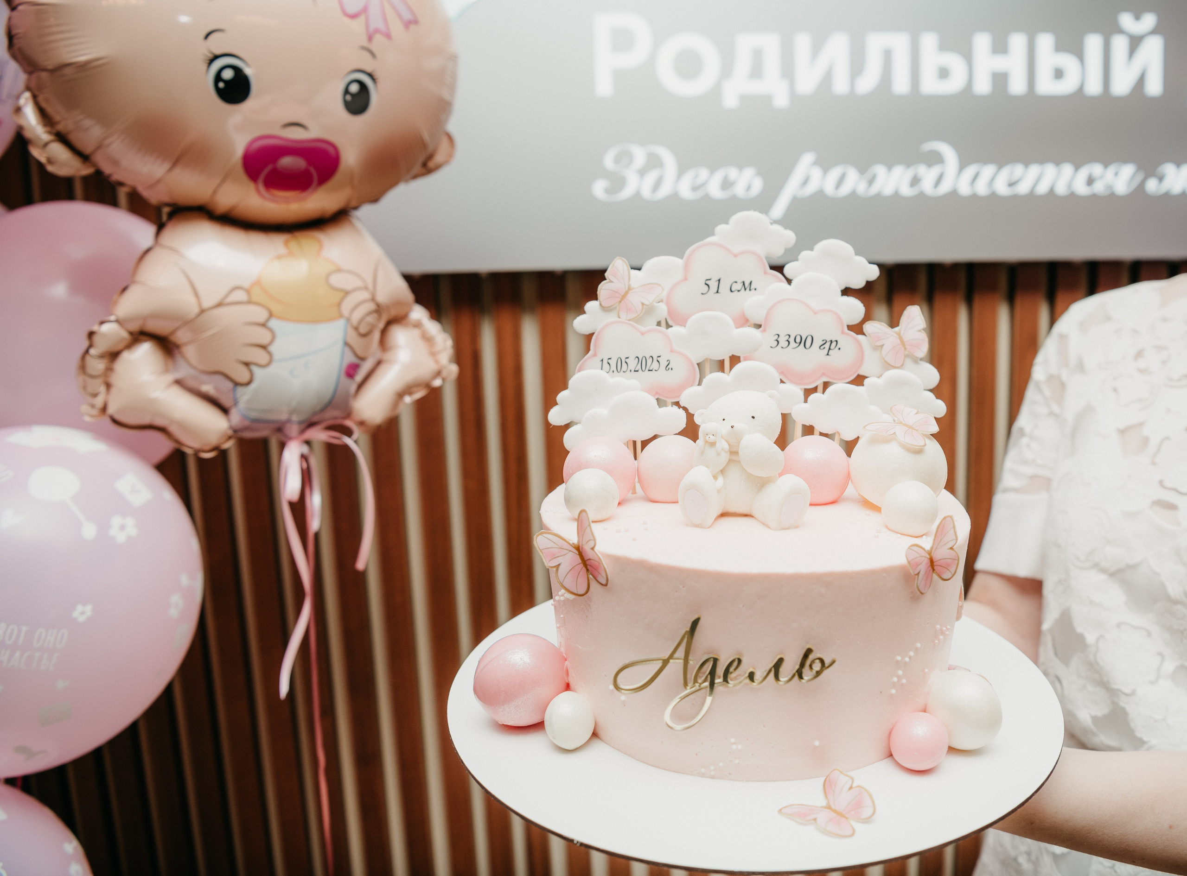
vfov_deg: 52.3
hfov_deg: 67.0
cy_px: 430
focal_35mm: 26
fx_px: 892
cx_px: 669
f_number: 4
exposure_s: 1/160
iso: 160
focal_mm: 24
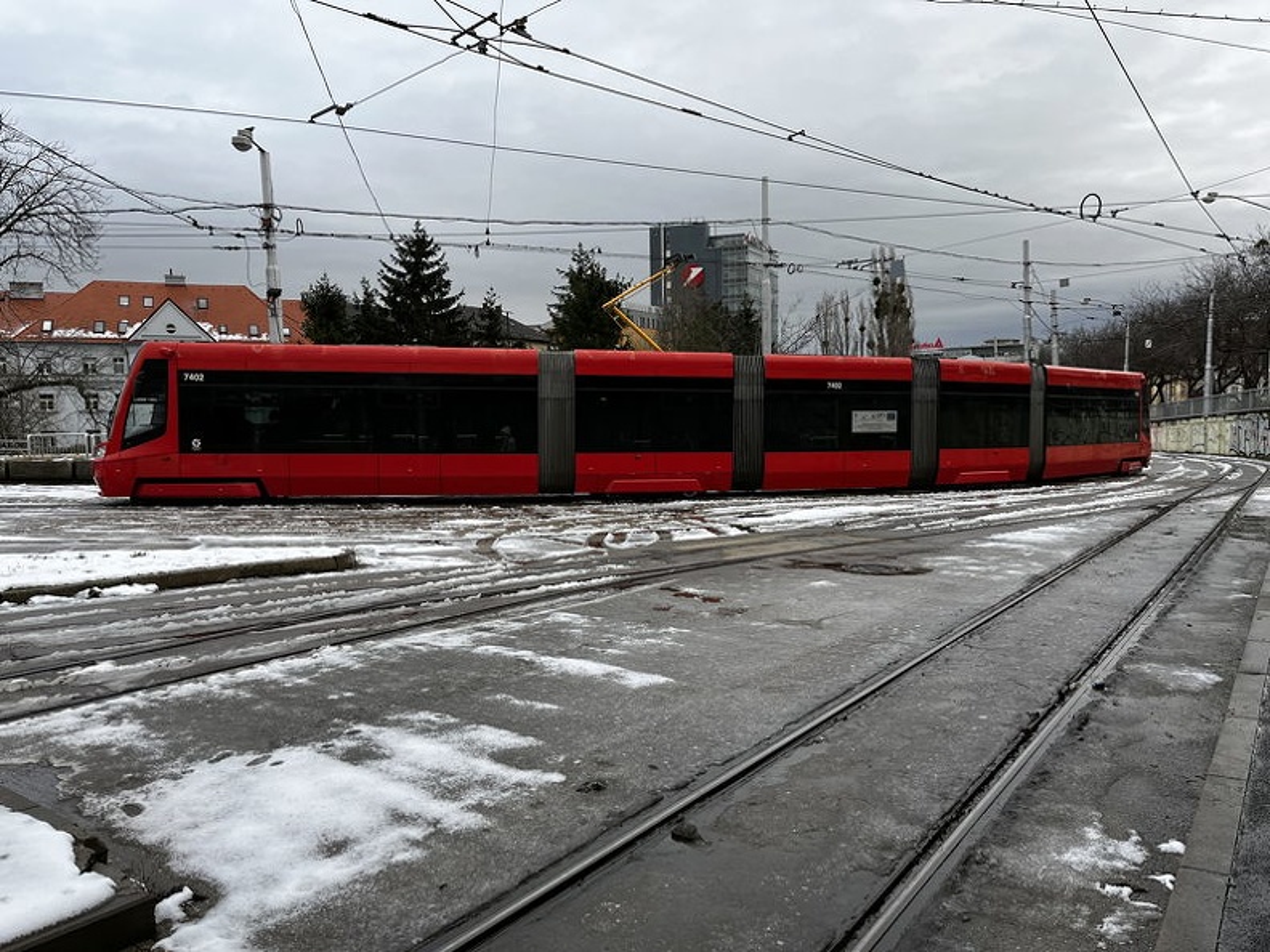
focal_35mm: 26
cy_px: 476
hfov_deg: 67.3
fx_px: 954
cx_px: 635
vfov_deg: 53.1
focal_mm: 5.1
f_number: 1.6
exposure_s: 1/445
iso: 50
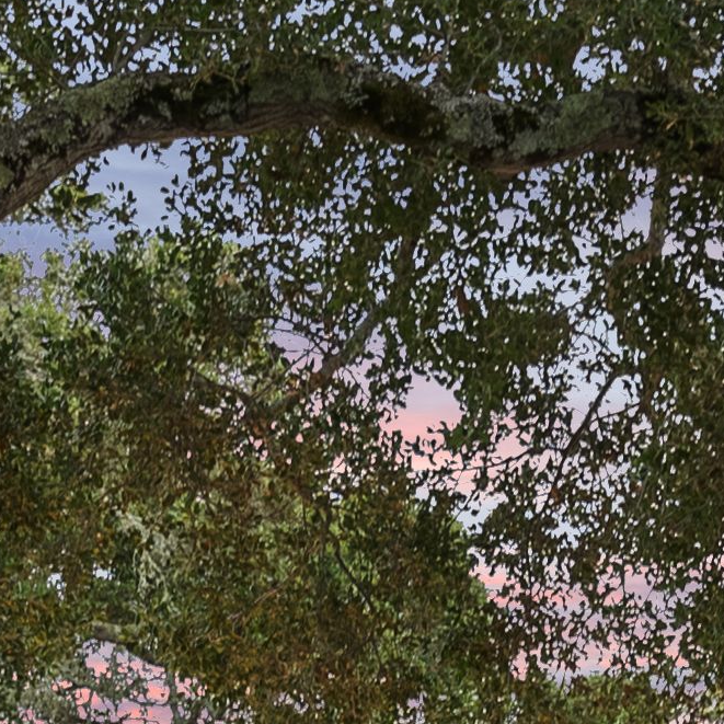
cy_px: 1469
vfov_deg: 8.6
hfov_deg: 9.1
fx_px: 4520
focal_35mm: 191
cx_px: 757
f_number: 8
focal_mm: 35
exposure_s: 1.6
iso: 100
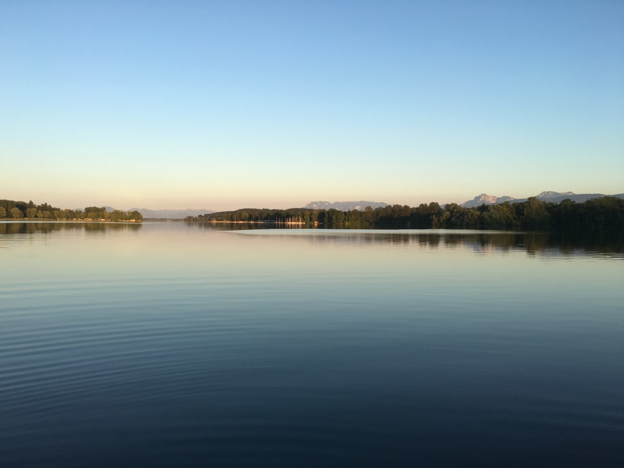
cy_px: 234
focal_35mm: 29
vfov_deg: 48.2
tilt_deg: +0.4
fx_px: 523
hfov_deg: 61.7
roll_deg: -0.4
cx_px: 312
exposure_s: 1/405
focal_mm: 4.15
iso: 25
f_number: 2.2
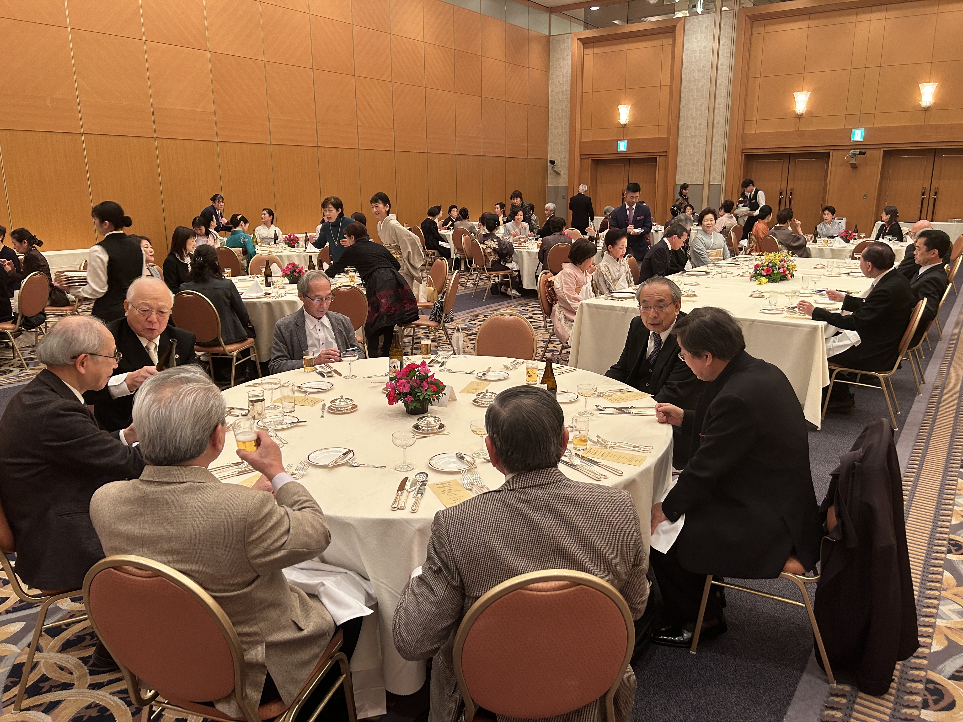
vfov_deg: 53.1
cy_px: 361
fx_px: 723
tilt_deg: -13.4
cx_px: 482
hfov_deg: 67.3
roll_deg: +0.6
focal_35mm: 26
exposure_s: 1/60
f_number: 1.5
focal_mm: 5.7
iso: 125
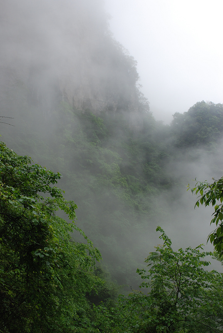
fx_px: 333
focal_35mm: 36
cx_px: 112
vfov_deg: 53.1
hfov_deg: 37.0
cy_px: 166
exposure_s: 1/50
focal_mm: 24
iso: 250
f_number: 10
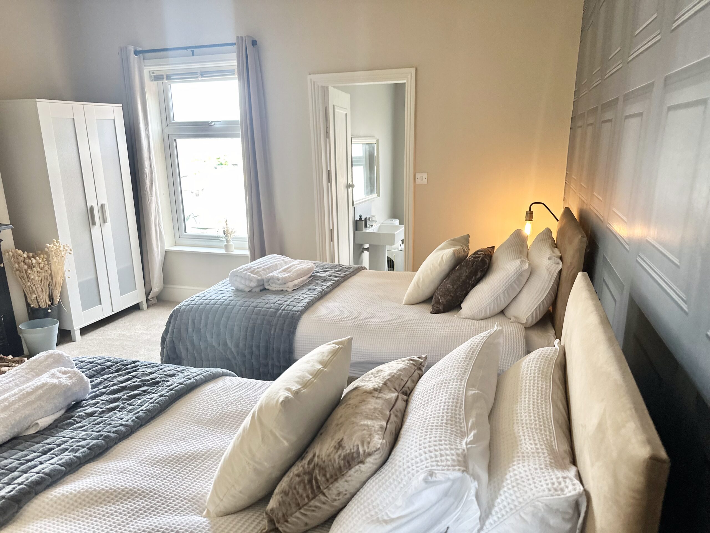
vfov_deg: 56.8
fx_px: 492
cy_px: 266
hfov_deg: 71.6
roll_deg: +1.0
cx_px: 355
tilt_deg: -14.2
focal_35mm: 24
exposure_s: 1/100
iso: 160
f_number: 1.78
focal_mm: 6.86
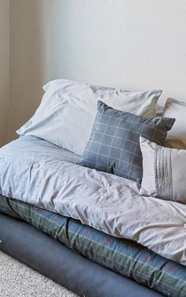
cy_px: 27
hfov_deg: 21.3
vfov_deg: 35.2
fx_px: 438
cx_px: -70
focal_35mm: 54
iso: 400
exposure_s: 1/3
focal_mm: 17
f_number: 8
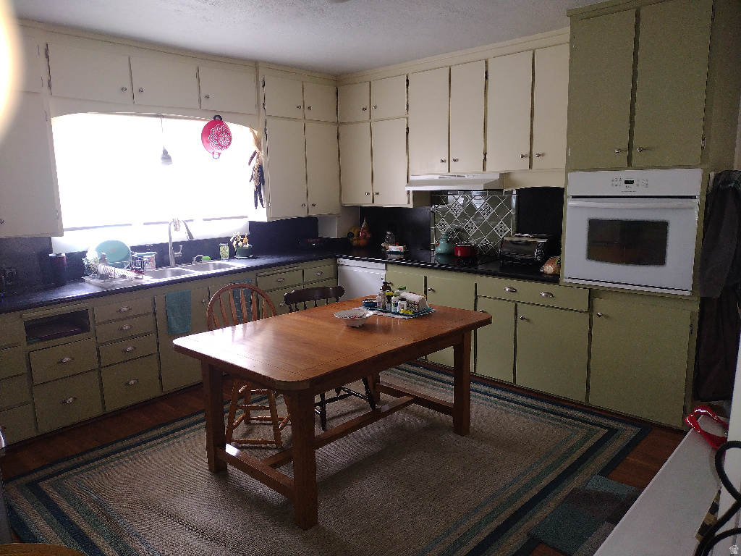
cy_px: 278
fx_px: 578
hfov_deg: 65.3
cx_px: 370
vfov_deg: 51.4
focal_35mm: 27
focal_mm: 4.71
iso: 221
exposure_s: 1/40
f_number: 1.7
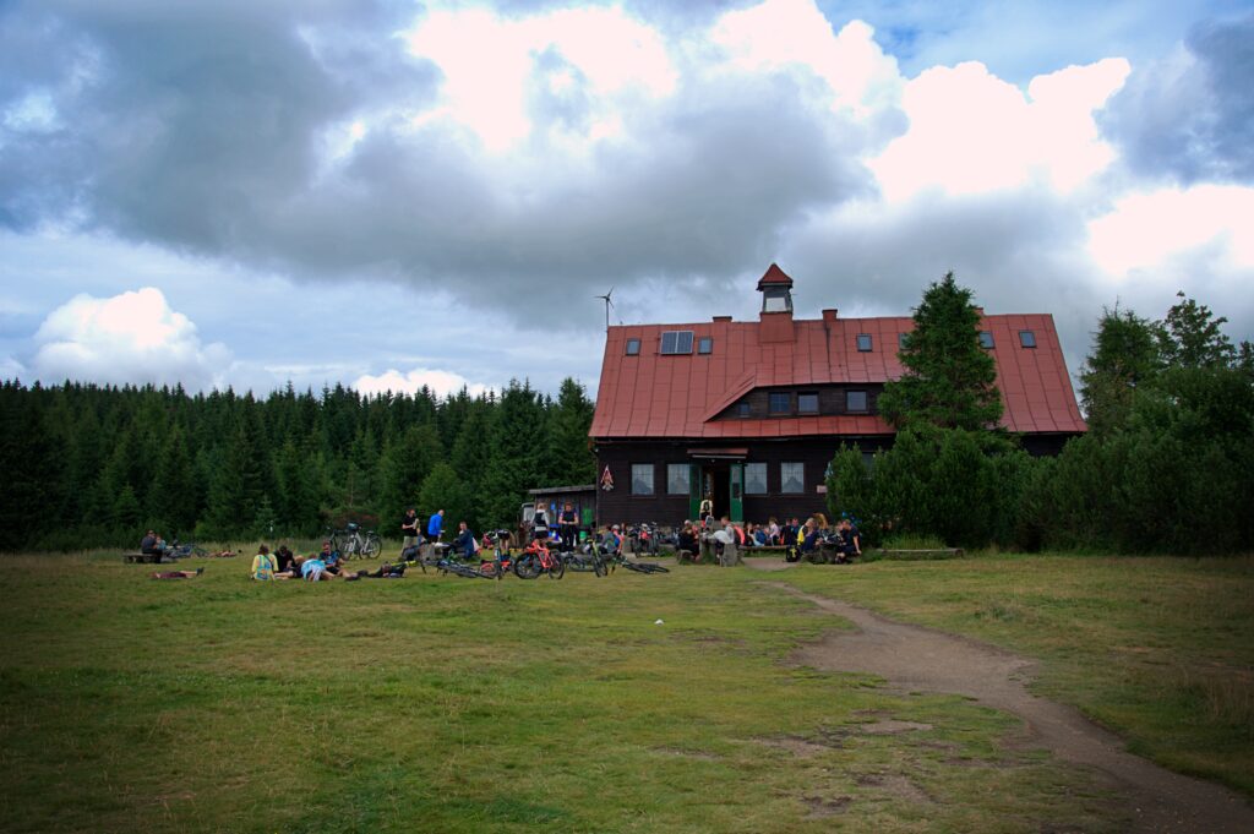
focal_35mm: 36
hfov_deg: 53.2
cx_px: 627
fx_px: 1253
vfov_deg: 36.8
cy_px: 417
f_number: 8
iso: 200
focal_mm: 24
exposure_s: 1/320
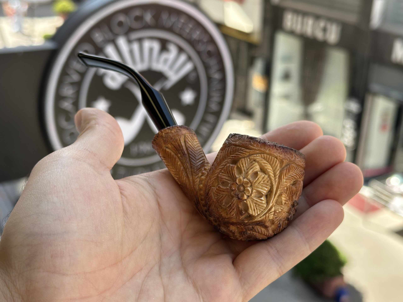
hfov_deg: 39.7
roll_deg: -2.0
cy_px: 151
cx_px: 202
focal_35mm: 48
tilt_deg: -23.2
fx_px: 559
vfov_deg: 30.3
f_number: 1.78
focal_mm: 6.86
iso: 64
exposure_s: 1/435
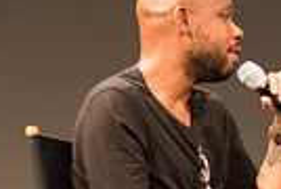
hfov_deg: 4.5
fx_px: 3544
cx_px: 549
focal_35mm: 453
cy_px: 230
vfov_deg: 3.0
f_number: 2.8
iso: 4000
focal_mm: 105
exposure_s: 1/200
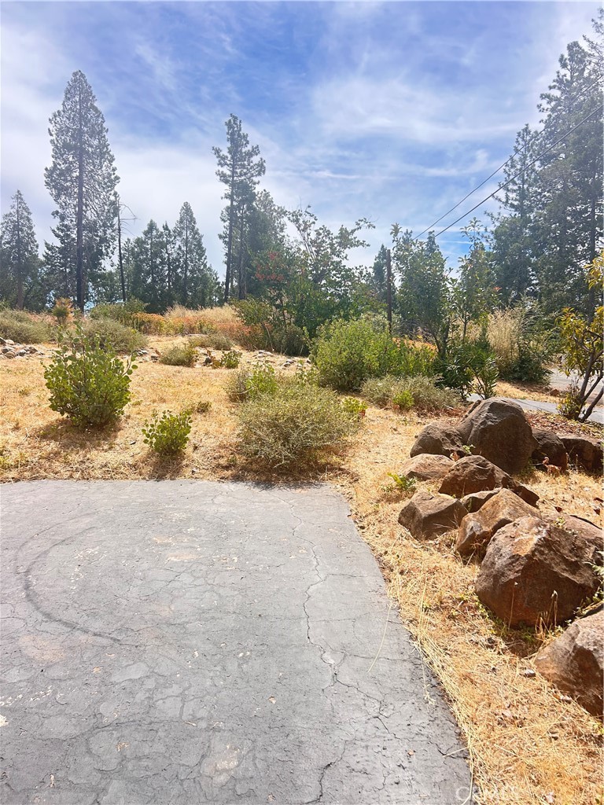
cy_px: 402
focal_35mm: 26
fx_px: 605
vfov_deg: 67.3
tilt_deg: -4.4
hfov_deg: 53.1
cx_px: 302
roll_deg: +1.2
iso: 50
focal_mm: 5.7
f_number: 1.5
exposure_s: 1/2165
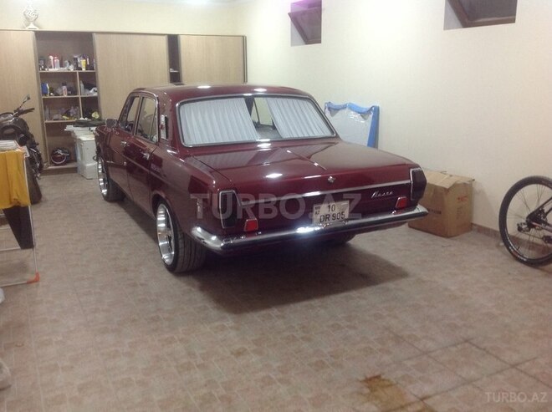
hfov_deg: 52.7
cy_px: 206
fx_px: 557
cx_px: 276
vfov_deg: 40.6
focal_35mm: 35
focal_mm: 4.28
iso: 160
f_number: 2.4
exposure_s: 1/15
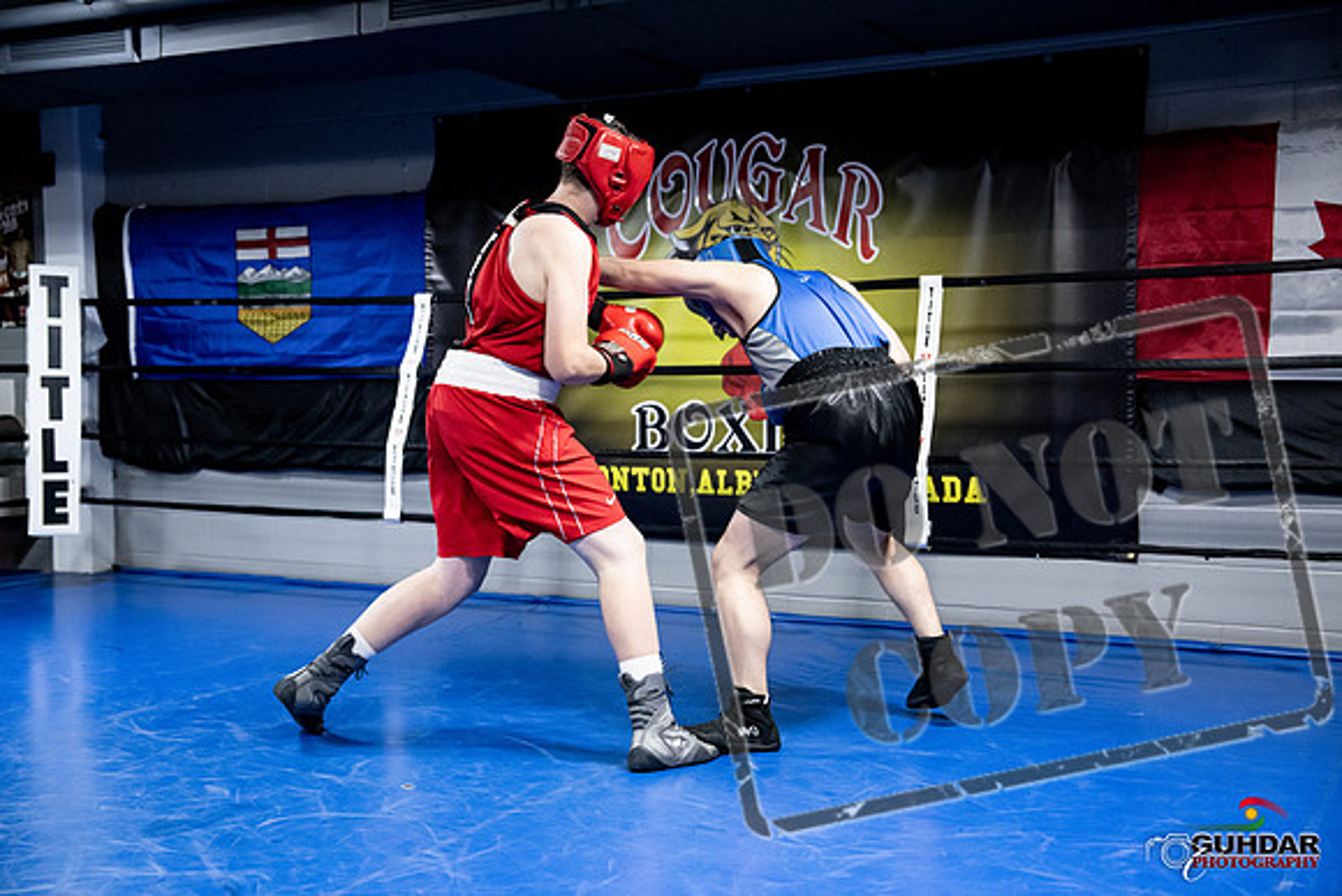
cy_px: 448
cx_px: 671
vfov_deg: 31.9
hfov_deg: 46.4
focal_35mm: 42
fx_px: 1566
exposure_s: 1/1000
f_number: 2.8
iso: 8000
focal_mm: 42
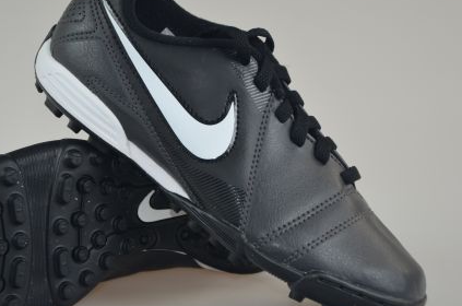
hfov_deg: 13.8
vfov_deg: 9.2
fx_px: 1908
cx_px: 178
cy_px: 148
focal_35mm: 149
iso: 400
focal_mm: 70
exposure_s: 1/100
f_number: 5.3
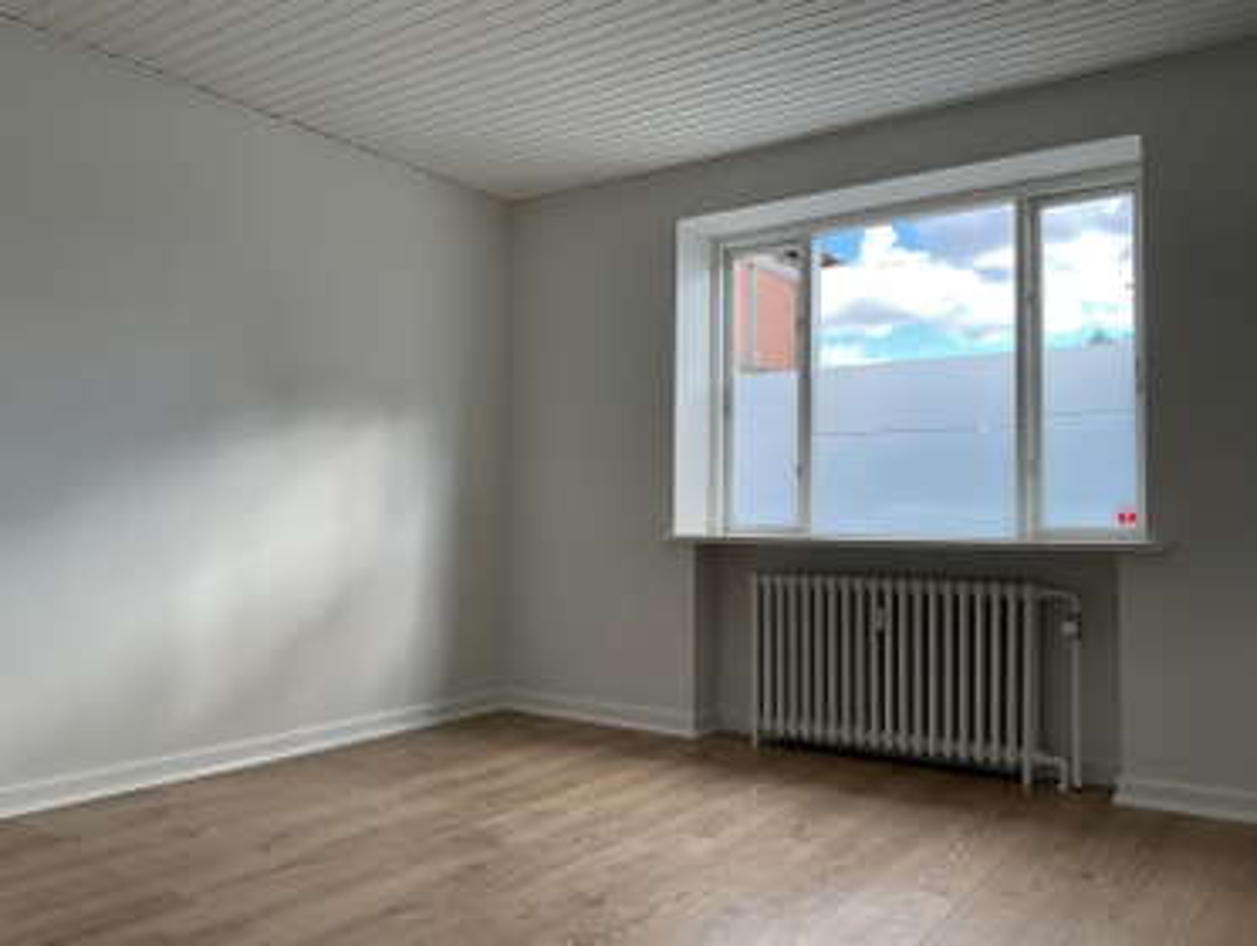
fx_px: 1054
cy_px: 473
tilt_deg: +1.9
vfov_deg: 48.3
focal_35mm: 29
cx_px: 628
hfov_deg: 61.6
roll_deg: +0.0
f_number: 1.8
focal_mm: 3
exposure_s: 1/162
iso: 25
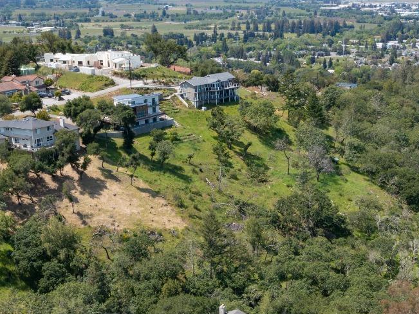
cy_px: 238
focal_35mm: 62
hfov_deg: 31.0
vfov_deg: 23.4
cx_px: 266
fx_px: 750
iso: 100
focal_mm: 10.26
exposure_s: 1/200
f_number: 7.1
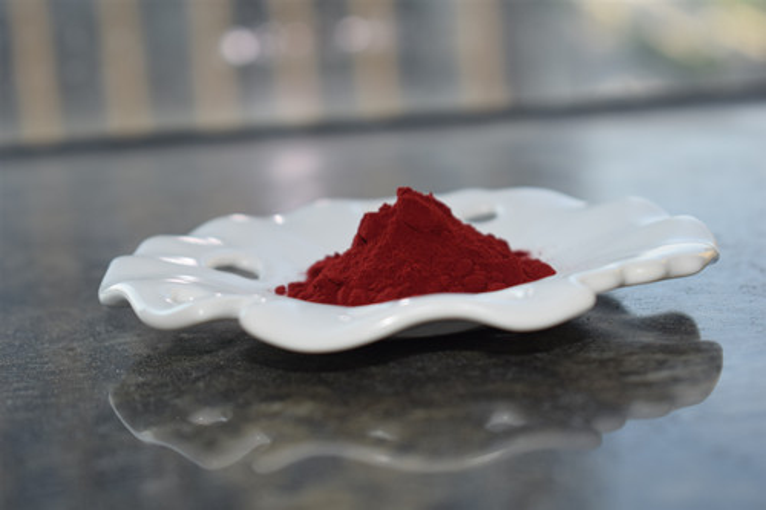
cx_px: 383
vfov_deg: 16.5
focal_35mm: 82
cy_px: 255
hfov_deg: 24.6
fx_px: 1755
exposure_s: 1/80
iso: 160
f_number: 5.6
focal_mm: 55
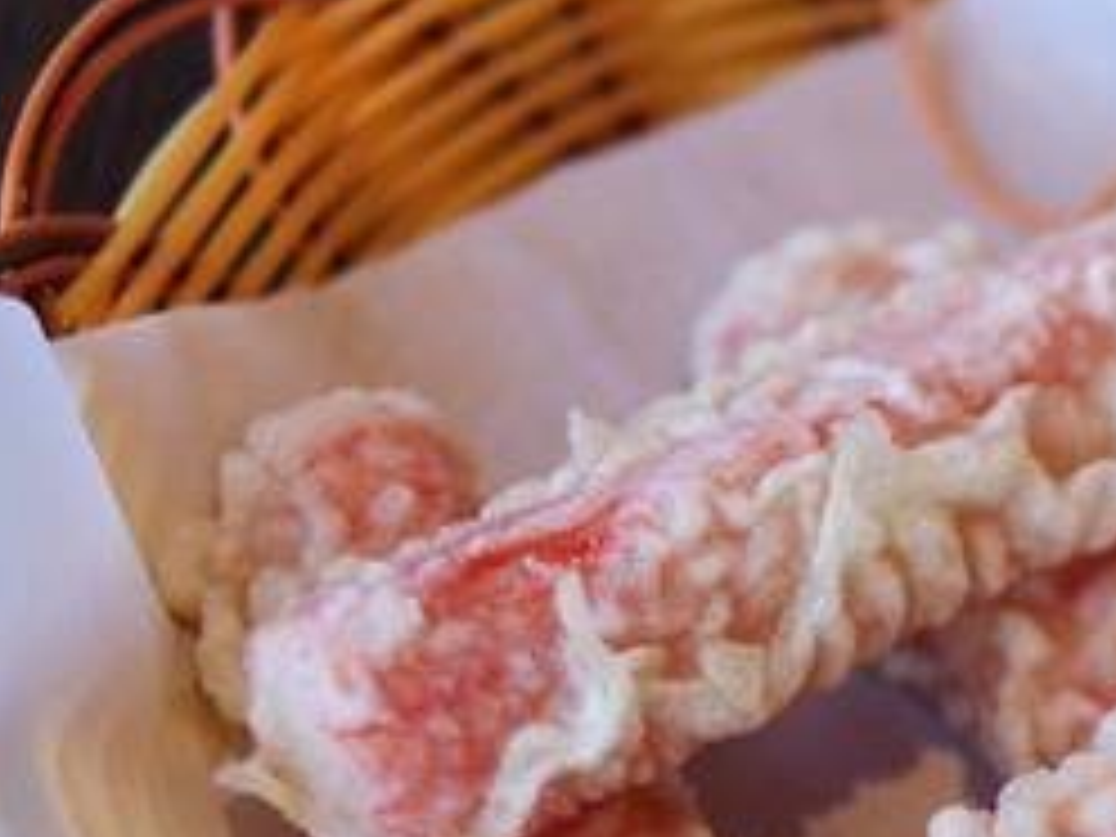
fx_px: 3804
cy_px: 796
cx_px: 1238
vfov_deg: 12.4
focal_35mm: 118
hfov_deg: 16.2
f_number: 1.8
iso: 200
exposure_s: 1/200
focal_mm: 25
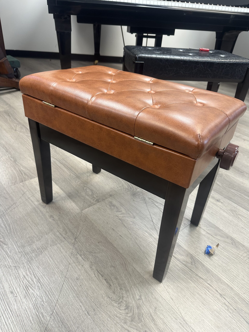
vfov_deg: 71.6
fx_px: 230
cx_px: 124
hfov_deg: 56.8
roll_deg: -4.3
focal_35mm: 24
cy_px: 166
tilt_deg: -33.4
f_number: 1.78
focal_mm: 6.86
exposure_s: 1/60
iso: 125
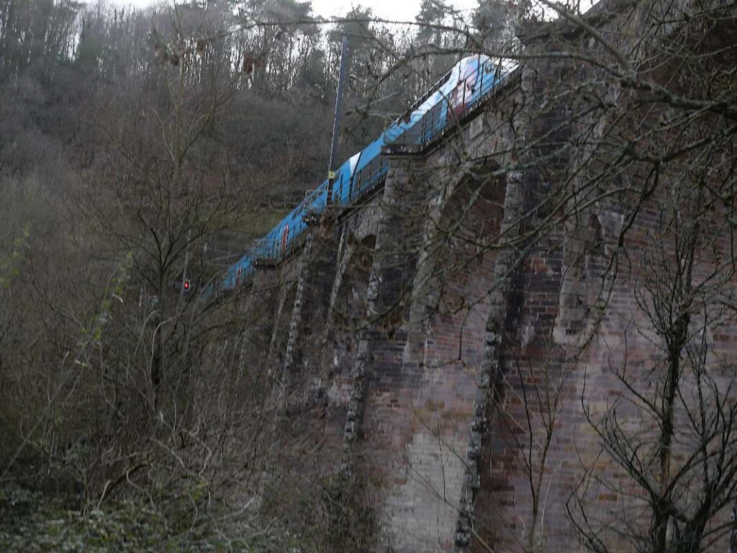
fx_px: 1490
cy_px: 276
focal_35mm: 70
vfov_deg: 21.0
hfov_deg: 27.8
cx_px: 368
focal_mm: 35
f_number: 4.5
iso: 200
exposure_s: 1/320
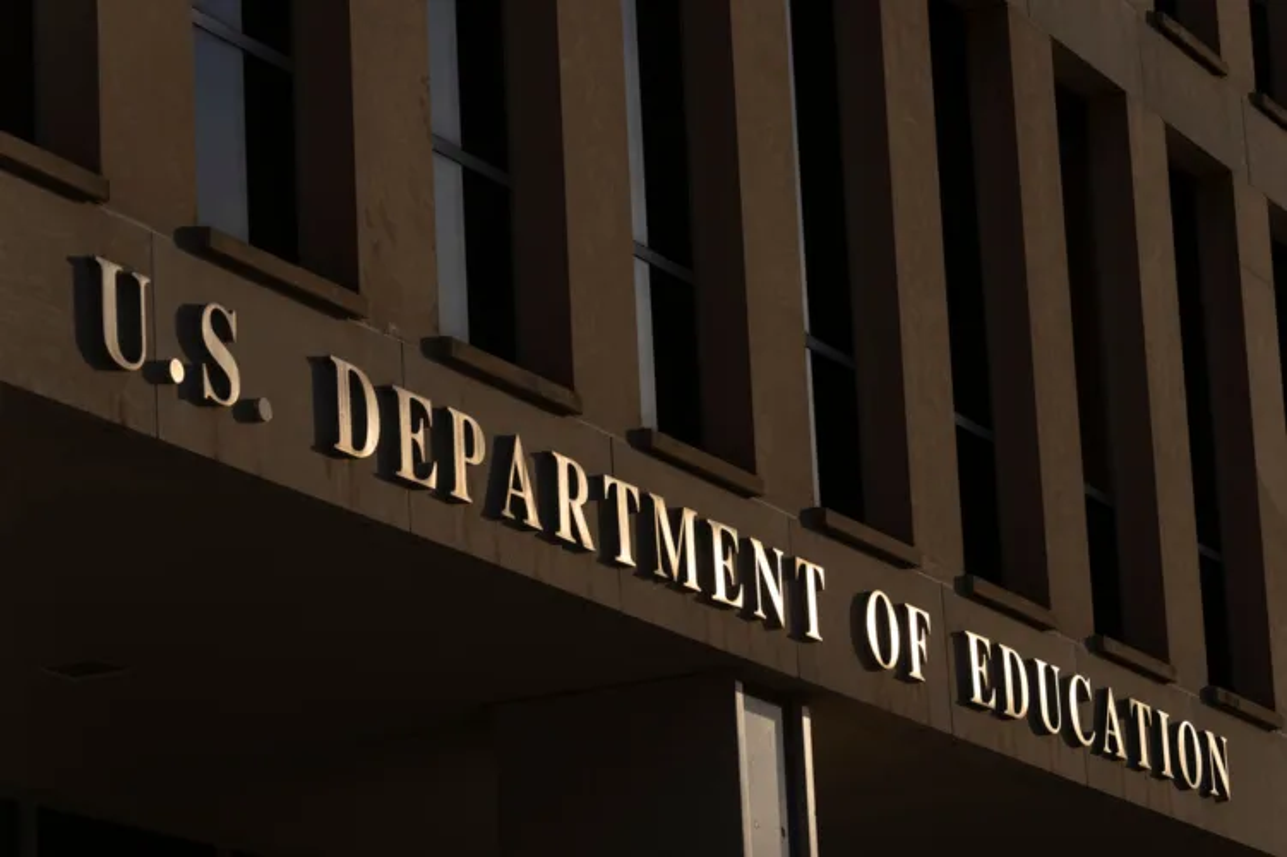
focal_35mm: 125
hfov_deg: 16.4
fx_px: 4467
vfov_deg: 11.0
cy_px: 428
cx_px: 644
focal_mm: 125
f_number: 6.3
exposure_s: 1/800
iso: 100
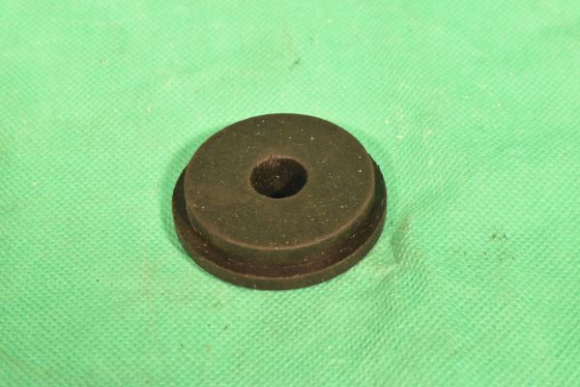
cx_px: 290
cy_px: 194
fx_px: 1329
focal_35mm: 82
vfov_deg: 16.6
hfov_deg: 24.6
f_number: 14
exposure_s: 1/100
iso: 4000
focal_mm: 55
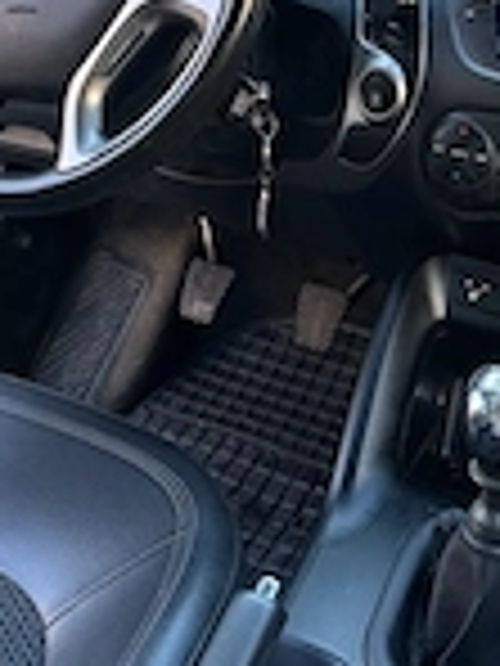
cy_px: -176
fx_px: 1252
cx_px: 315
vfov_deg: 25.9
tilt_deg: -8.0
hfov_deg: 22.5
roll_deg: -4.0
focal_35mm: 65
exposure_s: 1/121
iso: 64
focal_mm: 6.86
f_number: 1.78
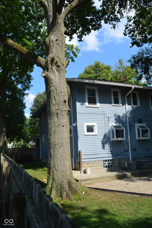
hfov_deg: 47.8
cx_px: 76
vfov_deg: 67.4
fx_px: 171
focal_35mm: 27
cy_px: 114
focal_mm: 18
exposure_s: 1/250
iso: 100
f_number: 8
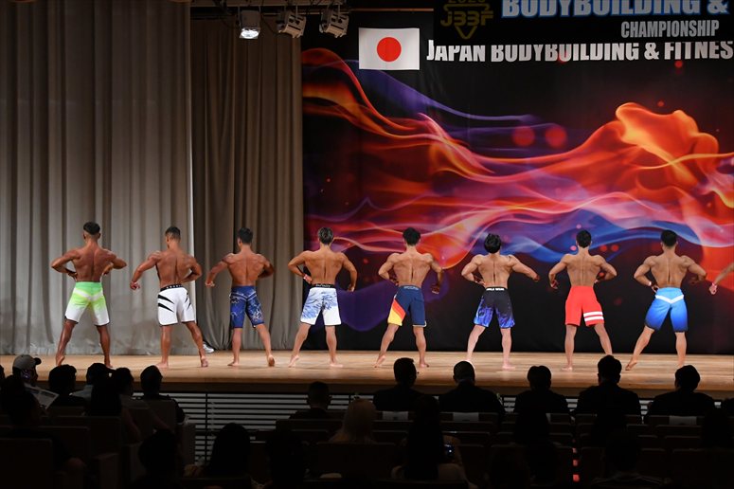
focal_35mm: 84
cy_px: 244
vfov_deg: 16.2
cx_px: 367
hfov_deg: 24.2
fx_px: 1712
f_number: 5.6
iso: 3200
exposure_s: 1/400
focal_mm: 56
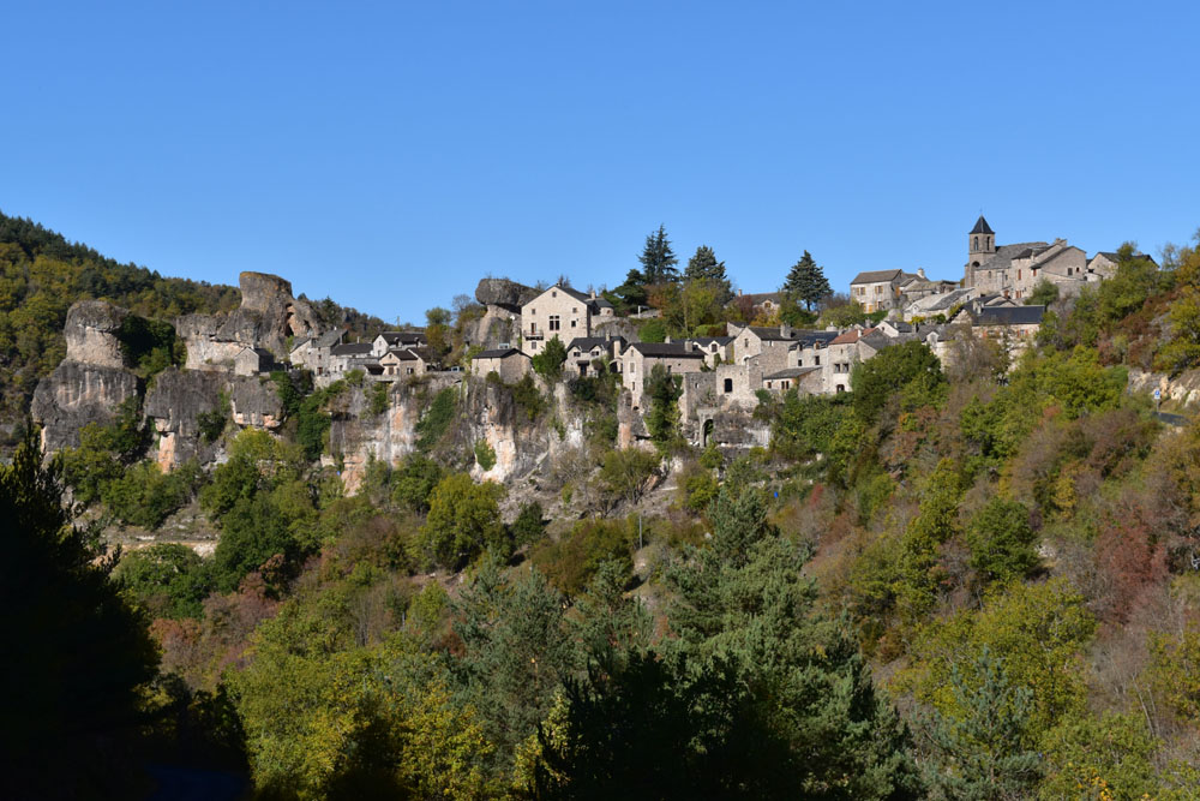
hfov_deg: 24.6
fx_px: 2750
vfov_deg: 16.6
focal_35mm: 82
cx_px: 600
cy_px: 400
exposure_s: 1/400
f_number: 18
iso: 400
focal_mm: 55
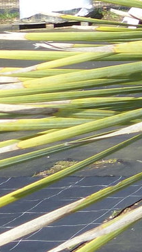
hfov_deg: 7.9
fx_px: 789
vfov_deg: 17.5
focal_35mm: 118
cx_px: 512
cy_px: -27
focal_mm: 4.5
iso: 100
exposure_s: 1/500
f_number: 4
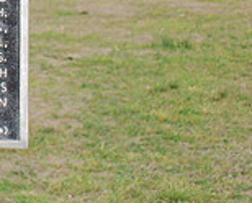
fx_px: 950
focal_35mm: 127
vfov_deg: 11.9
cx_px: -116
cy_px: -47
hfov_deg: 14.2
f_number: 5
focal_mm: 24
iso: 100
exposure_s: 1/200
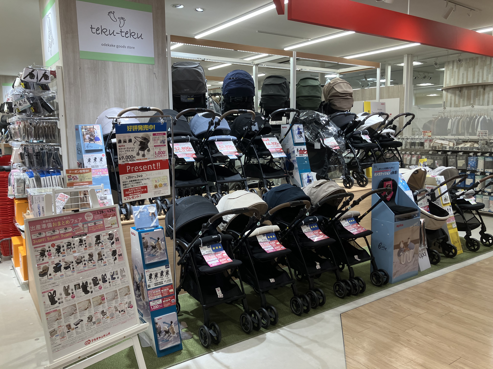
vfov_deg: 49.7
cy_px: 184
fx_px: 399
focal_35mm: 28
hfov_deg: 63.4
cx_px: 246
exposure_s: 1/120
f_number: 1.8
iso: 64
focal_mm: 3.99
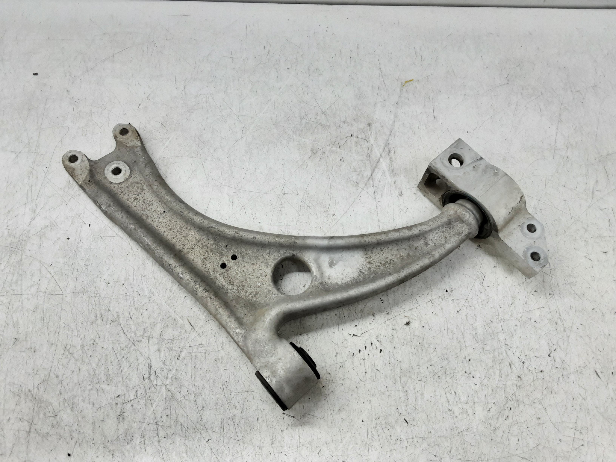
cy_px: 231
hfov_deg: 65.3
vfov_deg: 51.4
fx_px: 480
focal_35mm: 27
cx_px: 308
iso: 80
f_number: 1.9
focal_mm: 2.91
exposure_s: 1/50
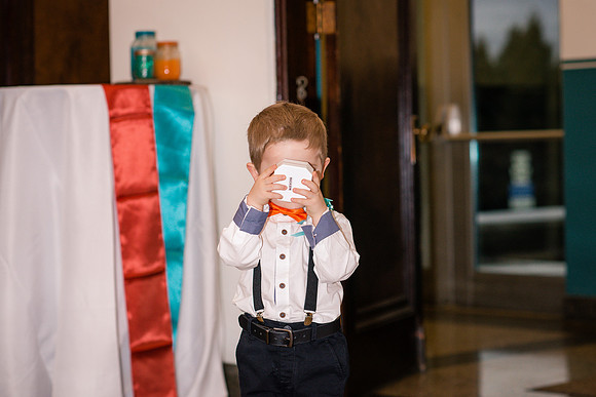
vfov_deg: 14.7
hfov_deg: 21.9
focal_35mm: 93
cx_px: 326
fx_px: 1539
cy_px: 180
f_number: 3.2
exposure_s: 1/200
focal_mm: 85
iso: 800
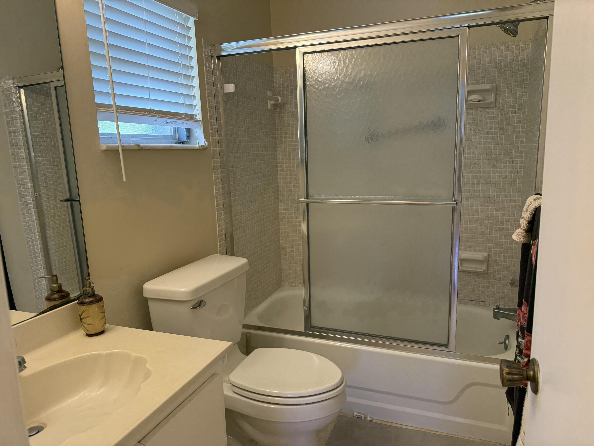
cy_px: 223
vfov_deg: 56.8
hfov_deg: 71.6
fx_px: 412
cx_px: 297
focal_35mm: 24
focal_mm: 6.76
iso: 320
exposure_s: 1/120
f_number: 1.78
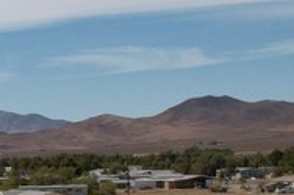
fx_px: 1036
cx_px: -494
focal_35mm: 127
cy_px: 243
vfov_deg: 10.6
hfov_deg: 11.8
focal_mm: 8.38
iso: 100
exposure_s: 1/240
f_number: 2.8
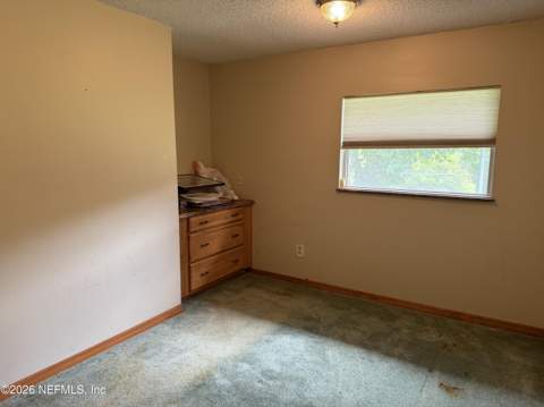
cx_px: 272
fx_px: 377
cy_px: 204
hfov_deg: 71.7
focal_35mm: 24
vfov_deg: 56.7
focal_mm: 6.76
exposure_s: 1/60
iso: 160
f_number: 1.78
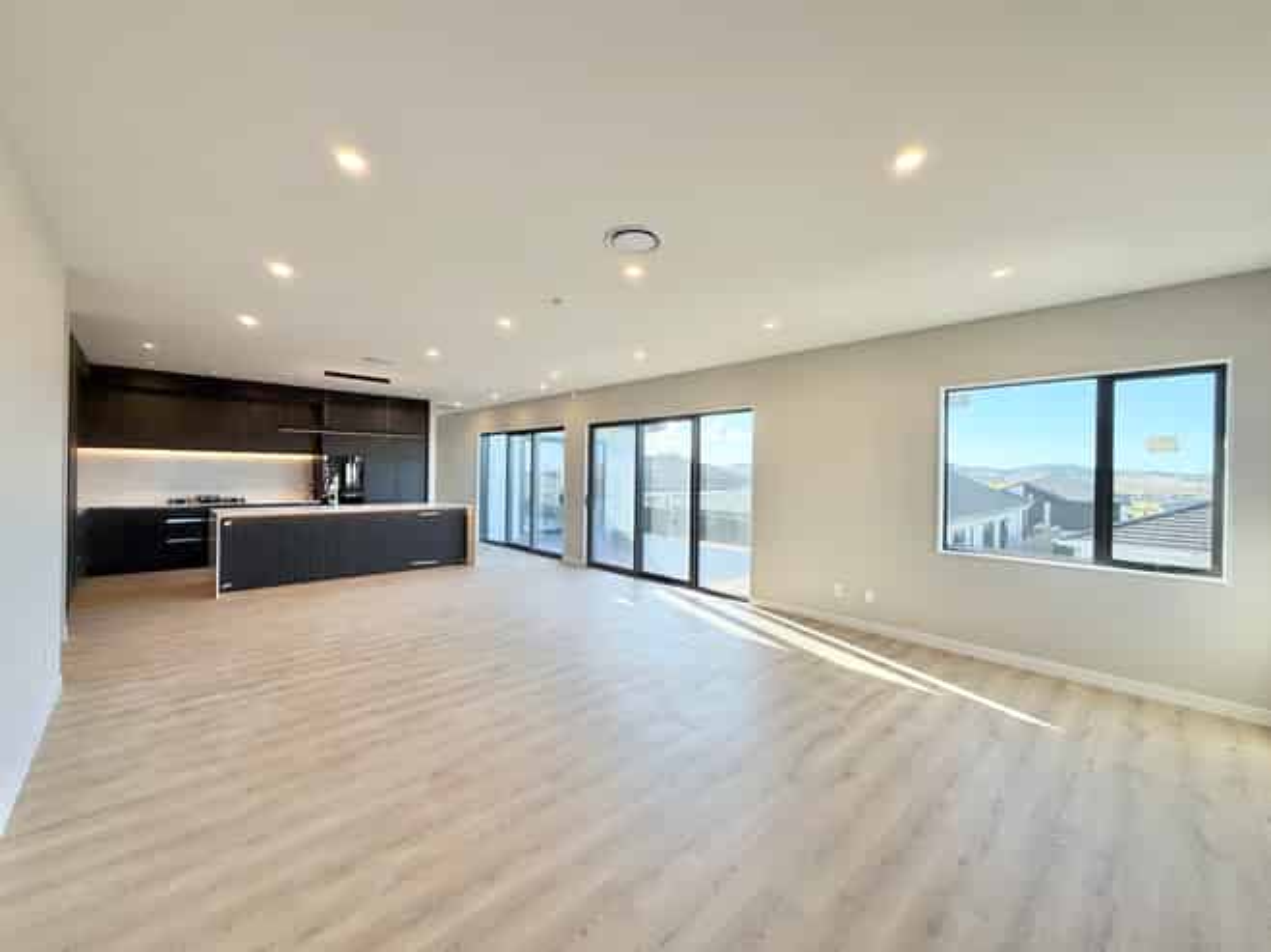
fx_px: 514
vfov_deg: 85.6
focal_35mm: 14
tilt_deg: +0.0
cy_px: 476
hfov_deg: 102.1
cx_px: 636
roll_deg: -0.5
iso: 64
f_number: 2.2
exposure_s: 1/201
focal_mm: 2.22
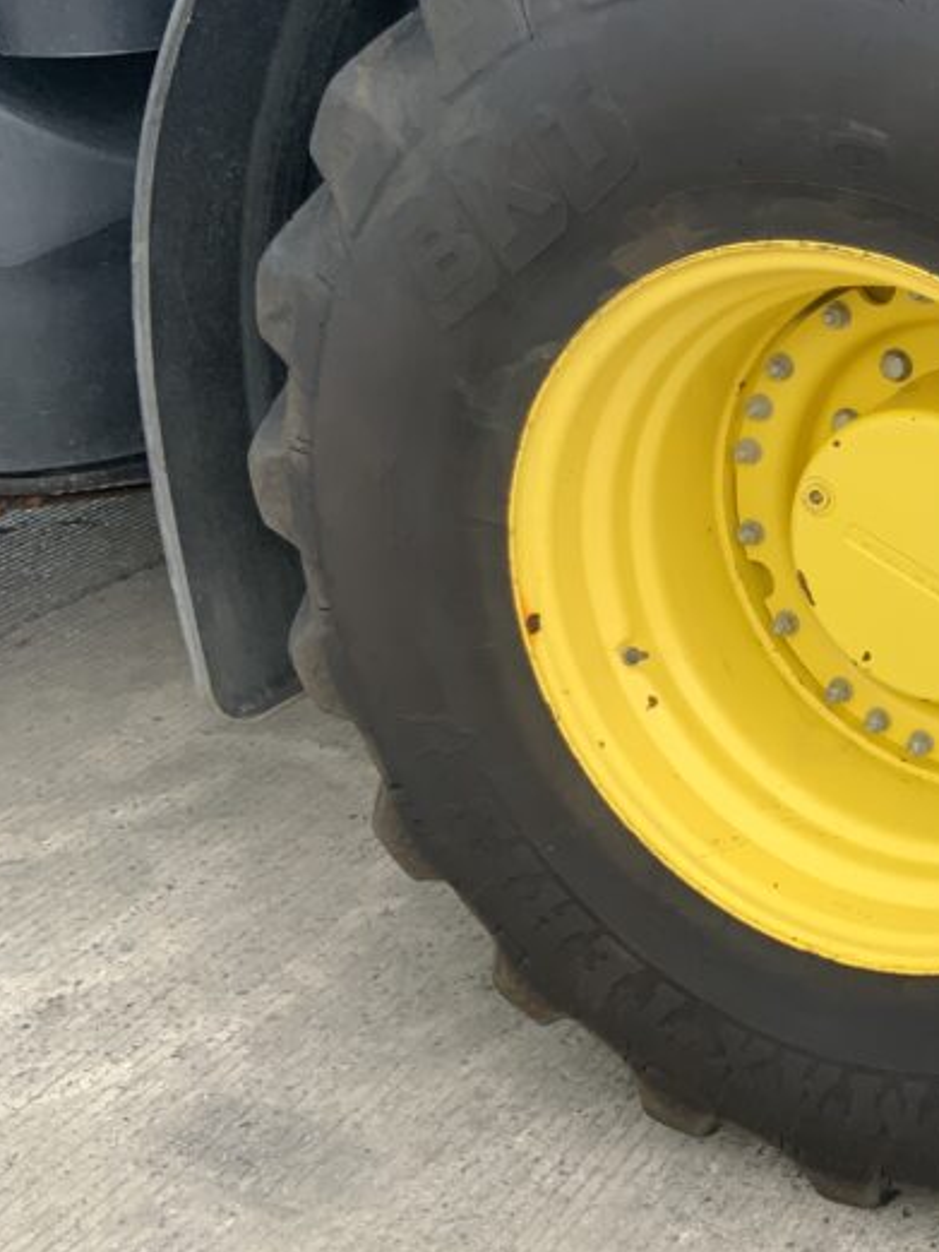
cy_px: 531
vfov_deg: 33.7
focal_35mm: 57
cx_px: 1165
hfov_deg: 23.2
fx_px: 2061
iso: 16
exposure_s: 1/322
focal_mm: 3
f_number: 1.8
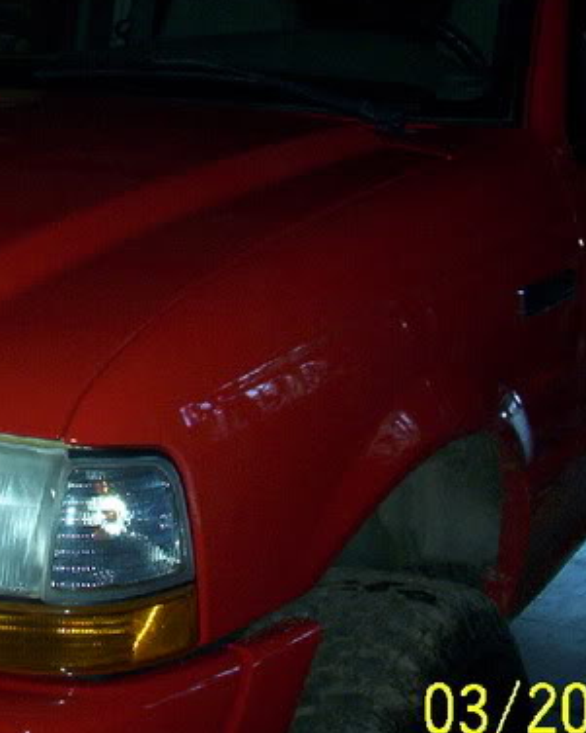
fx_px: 1755
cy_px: 261
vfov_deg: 23.5
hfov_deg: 18.6
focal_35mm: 81
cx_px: 62
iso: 140
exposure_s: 1/30
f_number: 4.5
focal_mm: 6
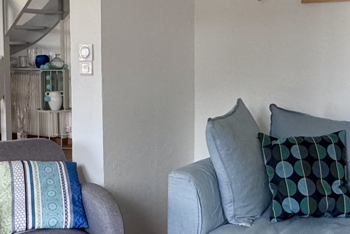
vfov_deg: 22.3
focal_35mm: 61
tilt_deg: -6.9
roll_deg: +0.8
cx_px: 136
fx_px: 593
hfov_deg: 32.8
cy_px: 113
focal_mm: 2.22
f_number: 2.2
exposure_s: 1/99
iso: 200
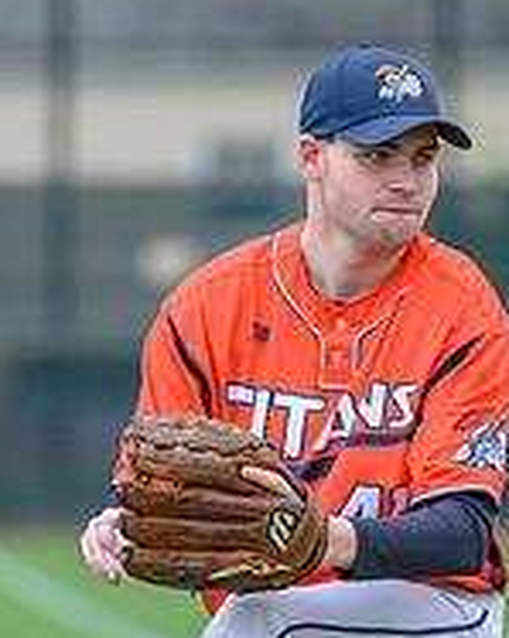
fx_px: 15215
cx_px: 328
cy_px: 642
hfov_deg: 1.9
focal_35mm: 806
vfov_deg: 2.4
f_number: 2.8
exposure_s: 1/2000
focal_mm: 200
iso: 900
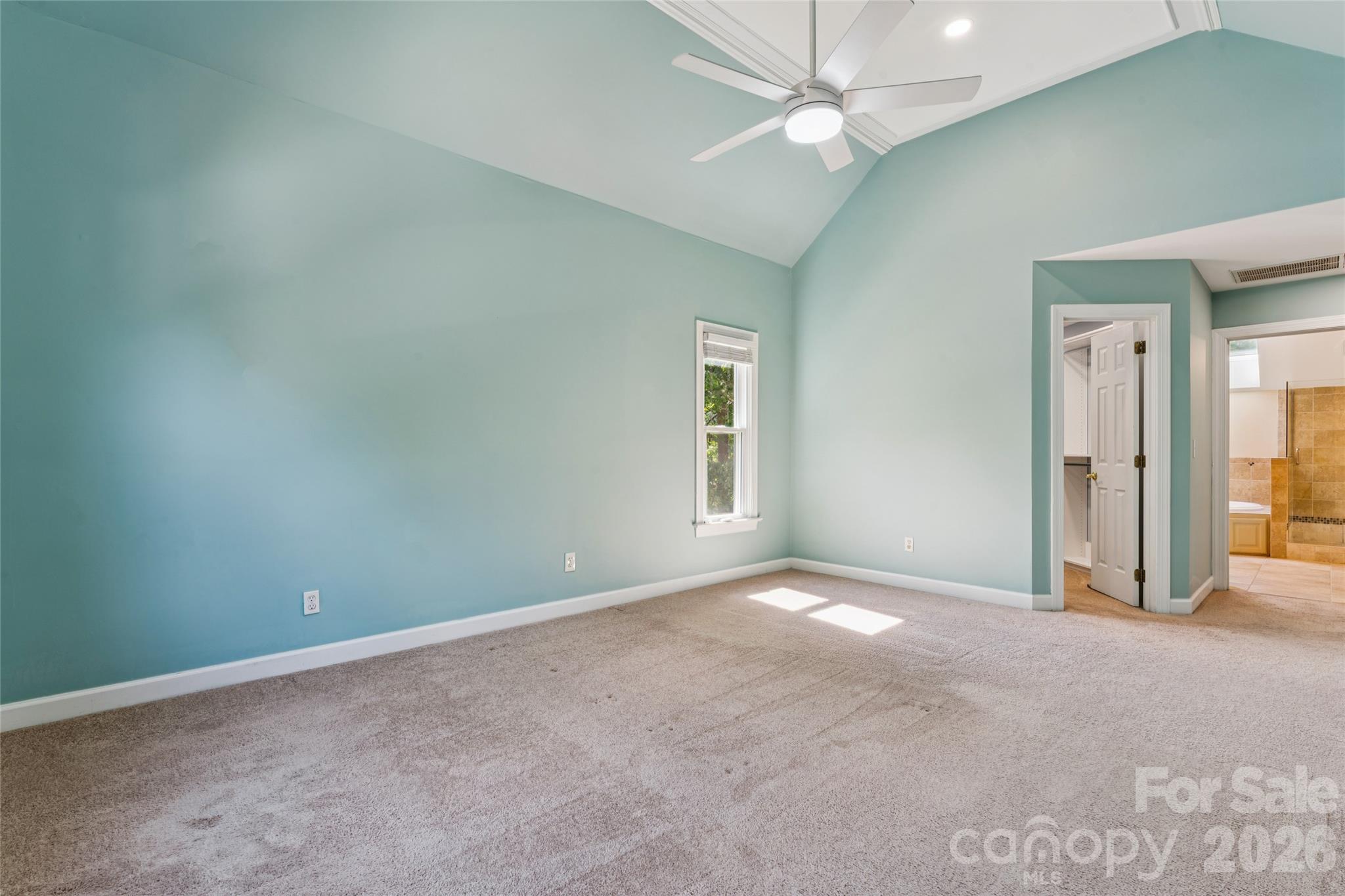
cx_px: 672
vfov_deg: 72.0
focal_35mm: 16
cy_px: 448
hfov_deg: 95.0
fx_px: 616
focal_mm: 16.5
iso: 100
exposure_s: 1/3.33
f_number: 13
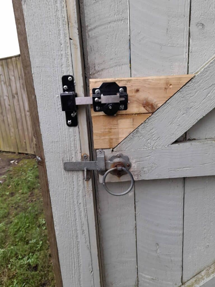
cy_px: 144
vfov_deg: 69.4
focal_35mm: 25
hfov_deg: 54.9
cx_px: 108
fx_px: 207
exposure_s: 1/50
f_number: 2
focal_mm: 4.6
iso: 25
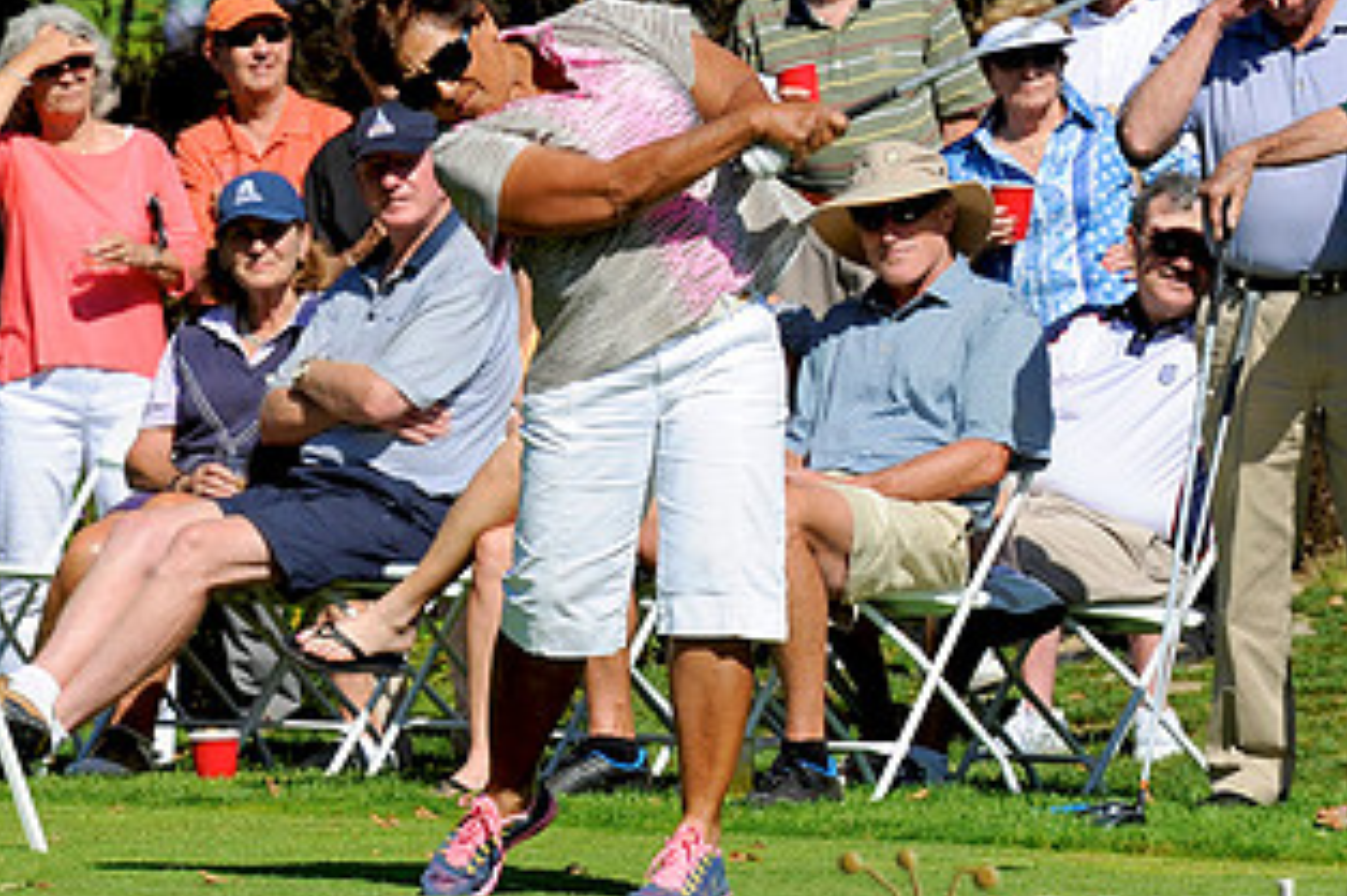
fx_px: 13126
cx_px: 167
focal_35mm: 351
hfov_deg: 5.9
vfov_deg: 3.9
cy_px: 296
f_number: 11
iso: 200
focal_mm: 190
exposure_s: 1/320
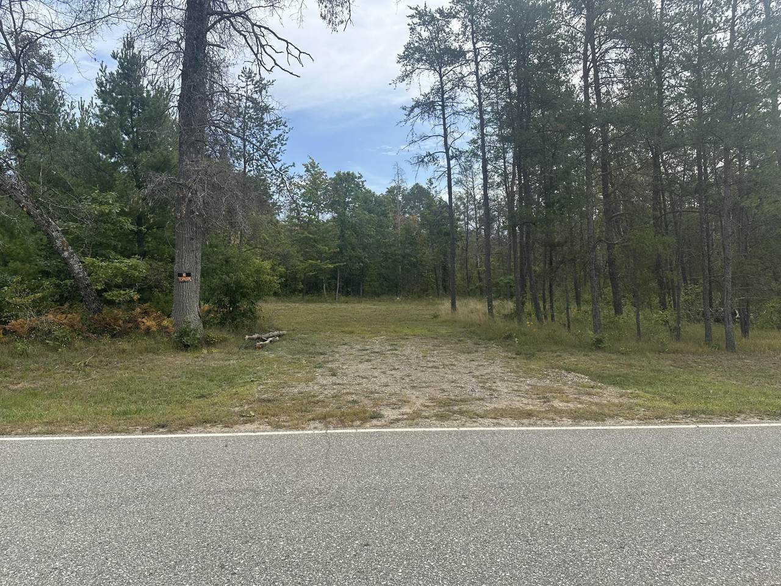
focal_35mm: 24
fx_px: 541
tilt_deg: +2.4
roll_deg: +0.2
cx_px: 390
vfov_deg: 56.8
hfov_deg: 71.6
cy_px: 293
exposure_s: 1/2732
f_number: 1.78
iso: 80
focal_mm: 6.86
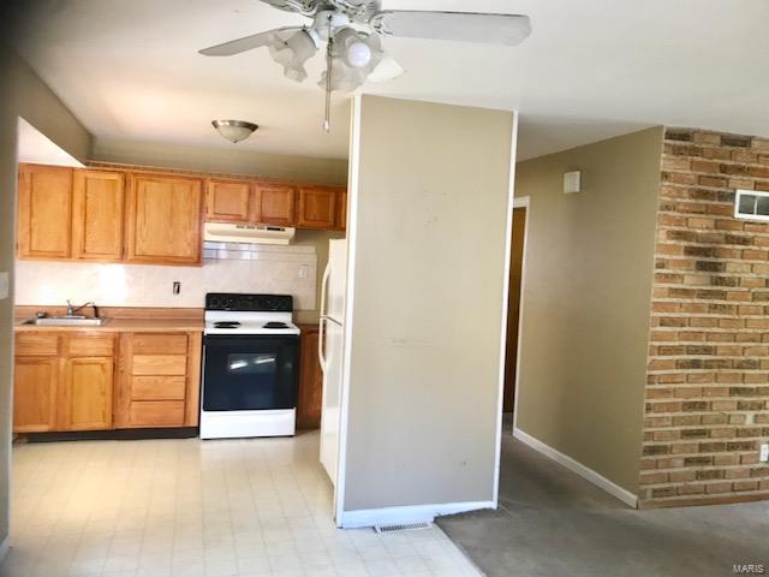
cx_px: 384
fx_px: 622
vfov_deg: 49.7
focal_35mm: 28
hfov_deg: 63.4
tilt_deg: -2.4
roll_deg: -1.9
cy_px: 288
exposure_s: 1/30
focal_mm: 3.99
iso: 64
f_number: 1.8
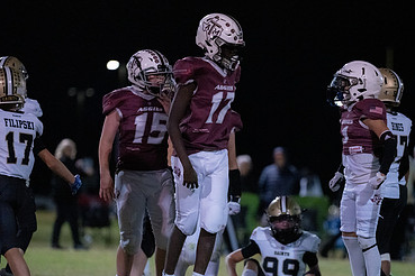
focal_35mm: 314
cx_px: 216
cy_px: 190
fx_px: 3619
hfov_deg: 6.6
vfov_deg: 4.4
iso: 10000
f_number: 2.8
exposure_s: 1/1000
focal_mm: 200
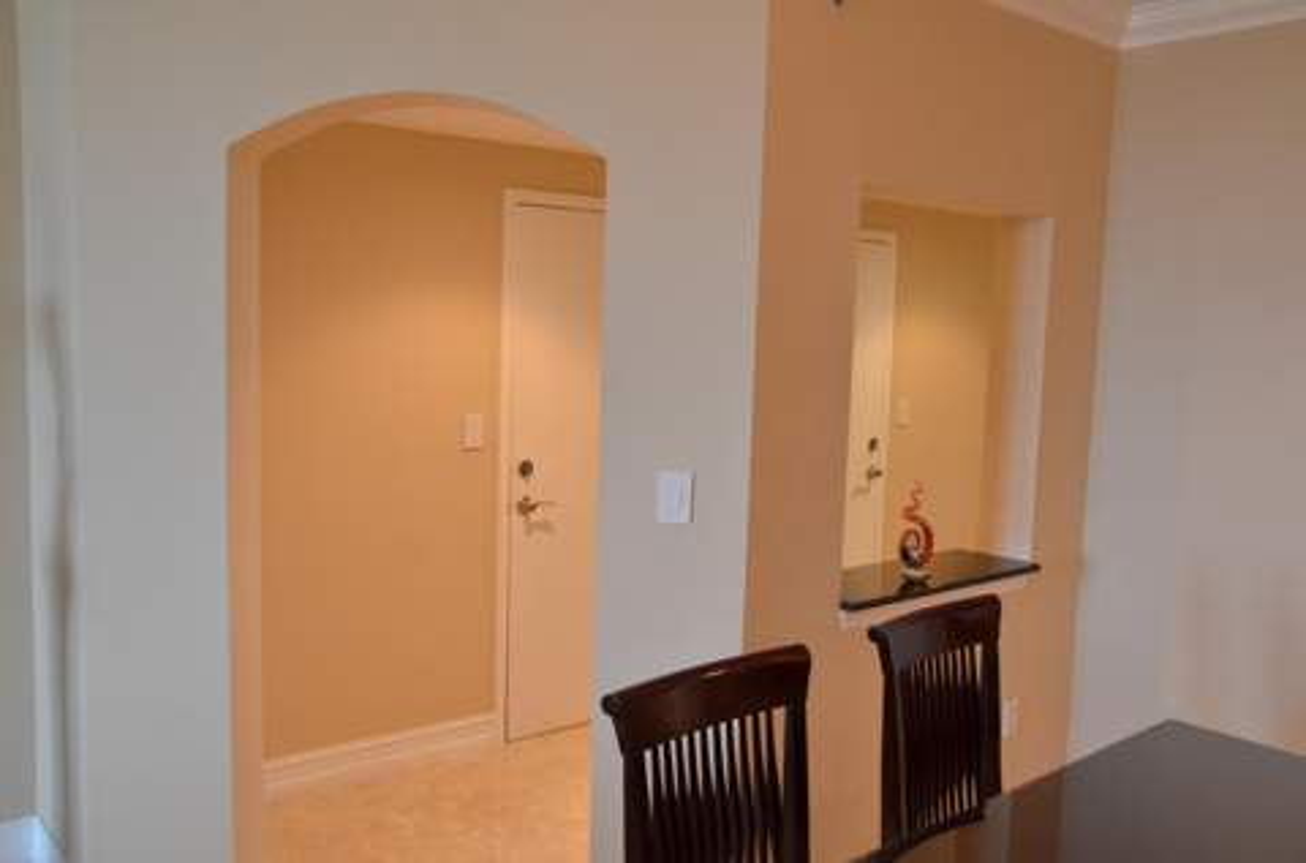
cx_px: 653
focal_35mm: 32
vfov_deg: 41.5
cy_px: 432
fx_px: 1139
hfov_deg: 59.6
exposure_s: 1/8
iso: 640
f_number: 8
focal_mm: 21
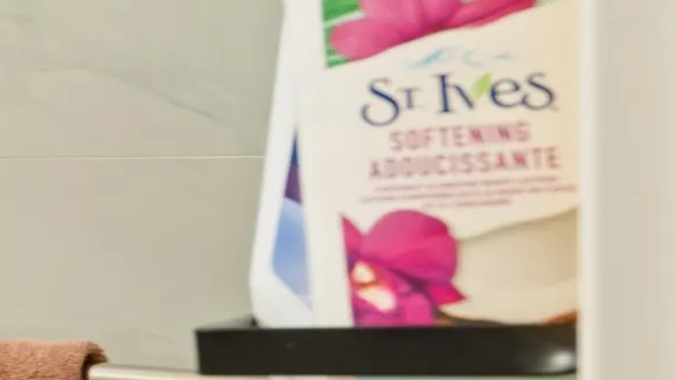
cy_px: 215
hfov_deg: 14.6
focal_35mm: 88
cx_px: -968
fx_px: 1577
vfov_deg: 13.7
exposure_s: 1/1.25
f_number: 8
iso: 100
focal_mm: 16
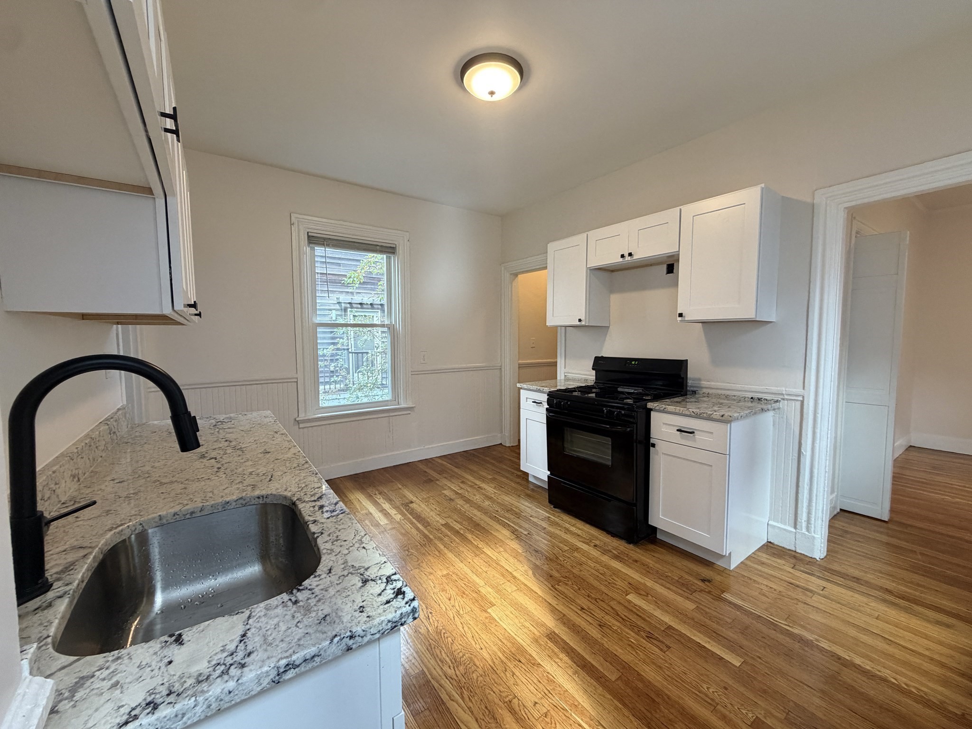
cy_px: 364
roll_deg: +0.5
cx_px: 486
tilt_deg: -4.7
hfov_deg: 102.1
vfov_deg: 85.7
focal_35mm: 14
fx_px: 393
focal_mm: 2.22
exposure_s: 1/120
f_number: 2.2
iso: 250
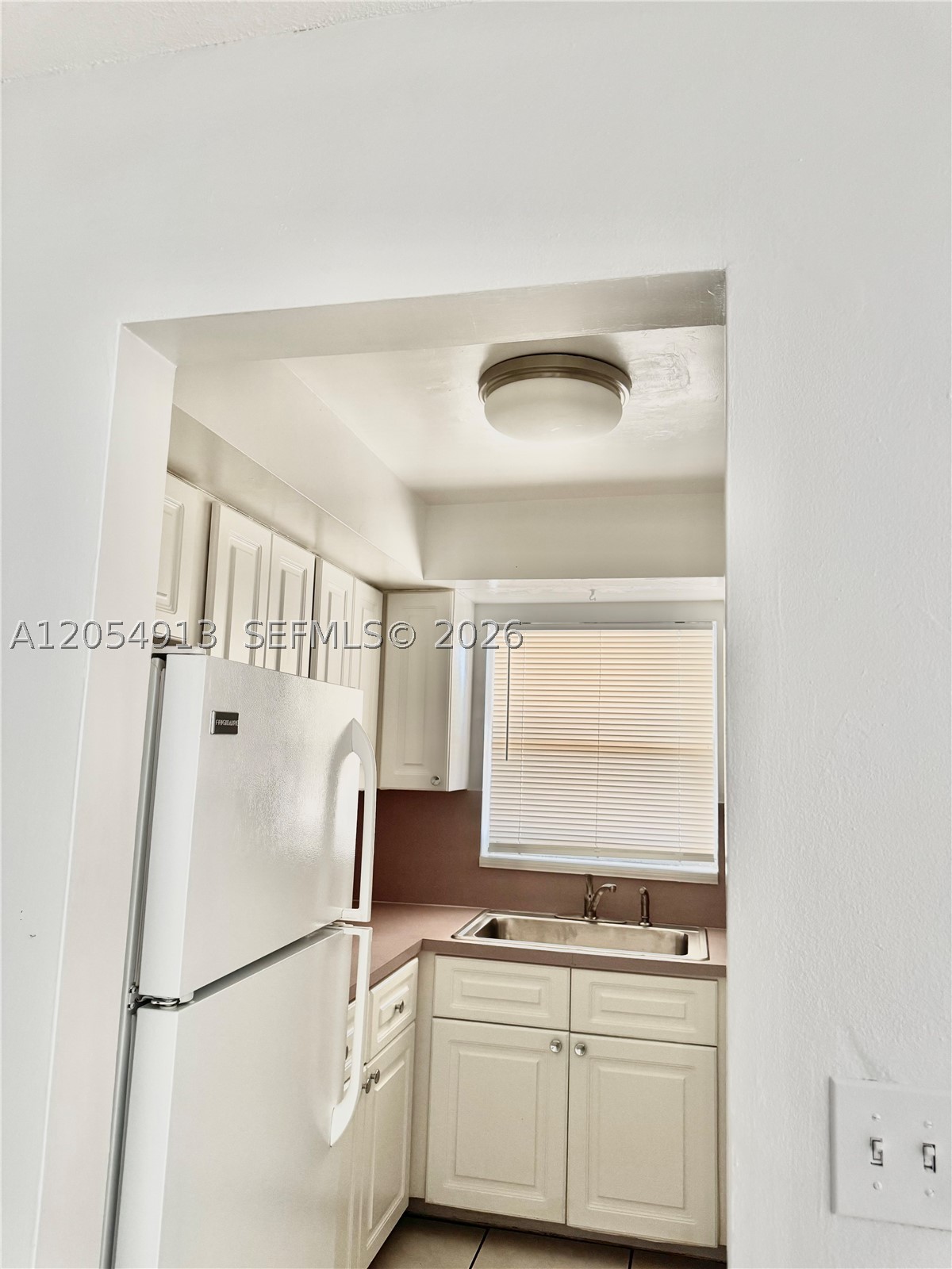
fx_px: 880
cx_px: 476
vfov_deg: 71.6
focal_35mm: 24
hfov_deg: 56.8
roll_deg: -1.3
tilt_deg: +8.2
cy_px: 634
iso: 200
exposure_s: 1/83
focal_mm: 6.76
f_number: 1.78
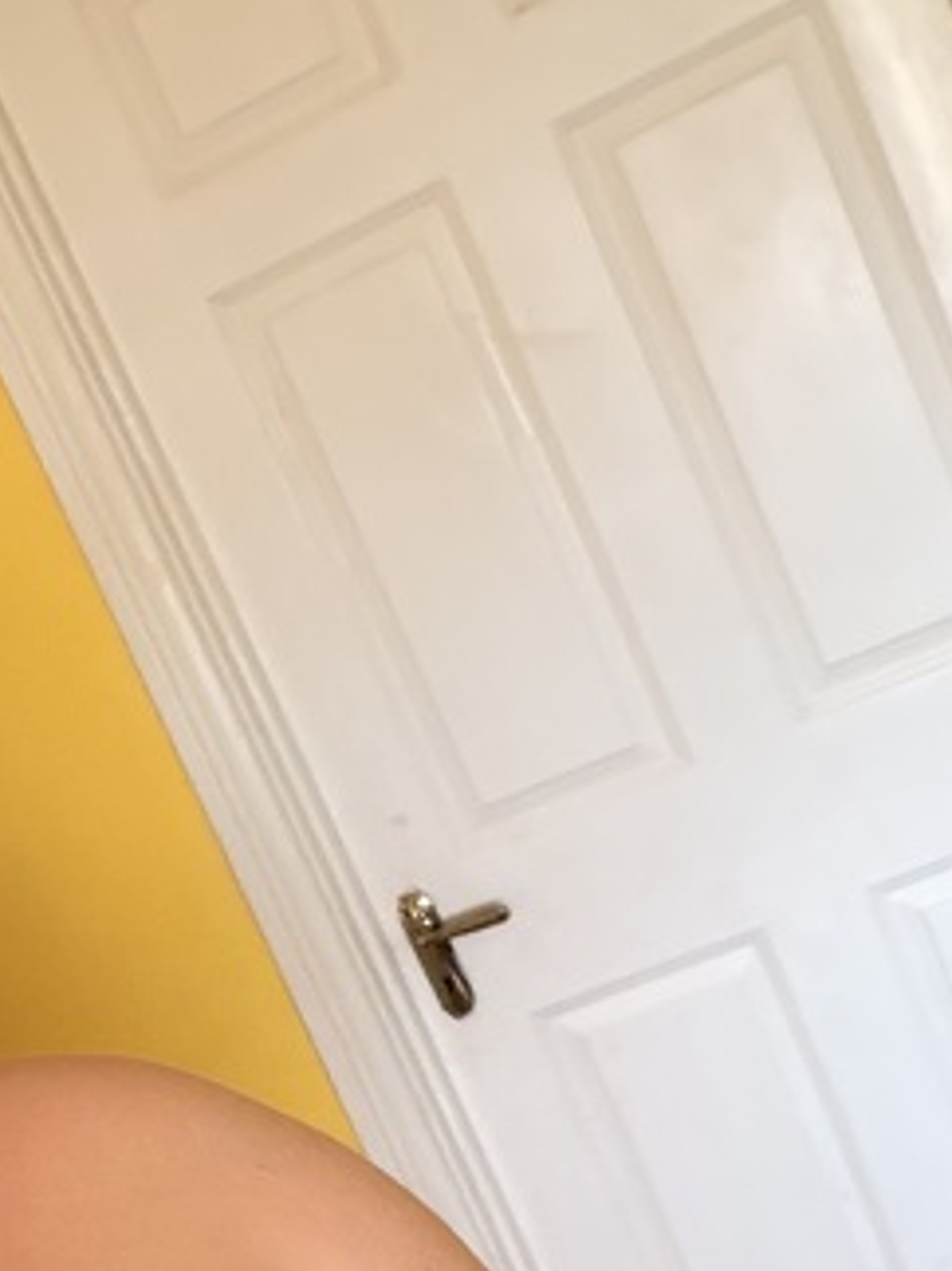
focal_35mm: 65
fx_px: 2385
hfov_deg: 21.5
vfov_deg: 29.0
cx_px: -69
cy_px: 1055
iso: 320
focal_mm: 2.71
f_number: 1.9
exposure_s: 1/51
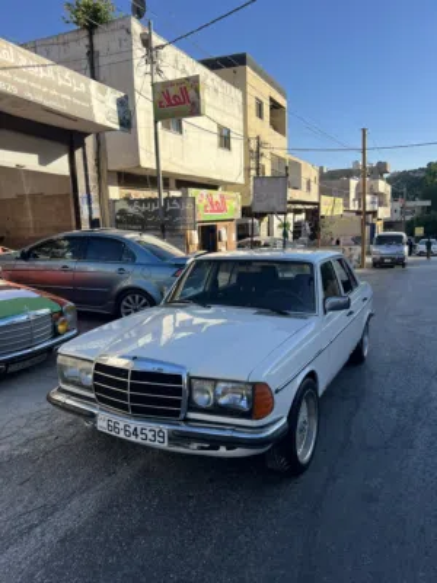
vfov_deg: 67.3
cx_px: 218
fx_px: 438
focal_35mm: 26
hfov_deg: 53.1
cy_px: 292
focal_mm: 5.7
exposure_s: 1/2123
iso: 50
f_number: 1.5
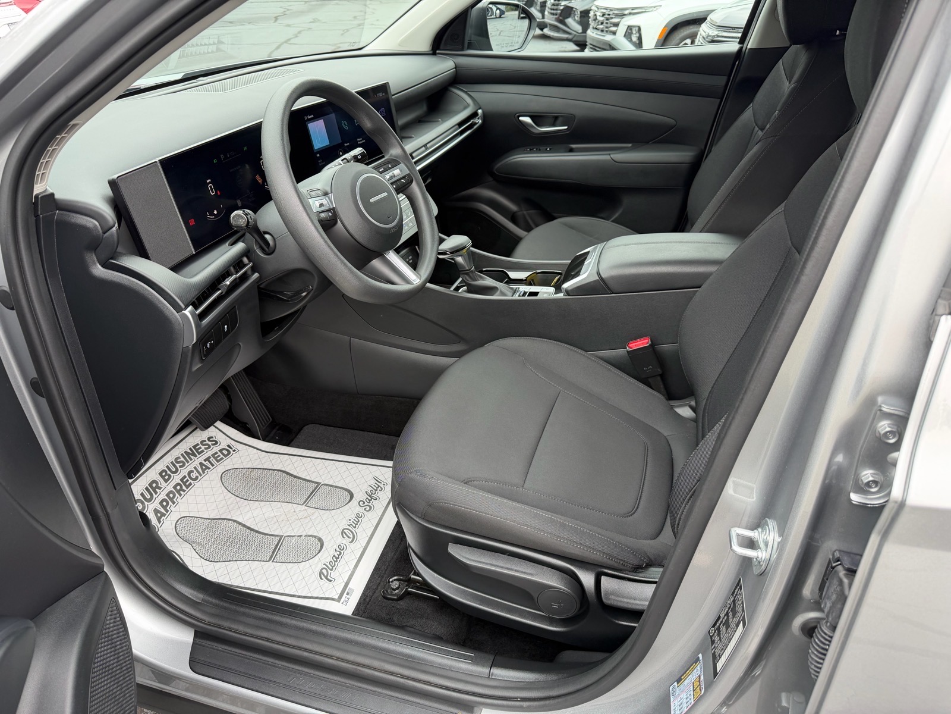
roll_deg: +0.3
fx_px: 659
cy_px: 357
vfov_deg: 56.8
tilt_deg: -27.1
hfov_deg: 71.6
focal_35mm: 24
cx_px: 476
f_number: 1.78
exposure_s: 1/185
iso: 100
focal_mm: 6.76
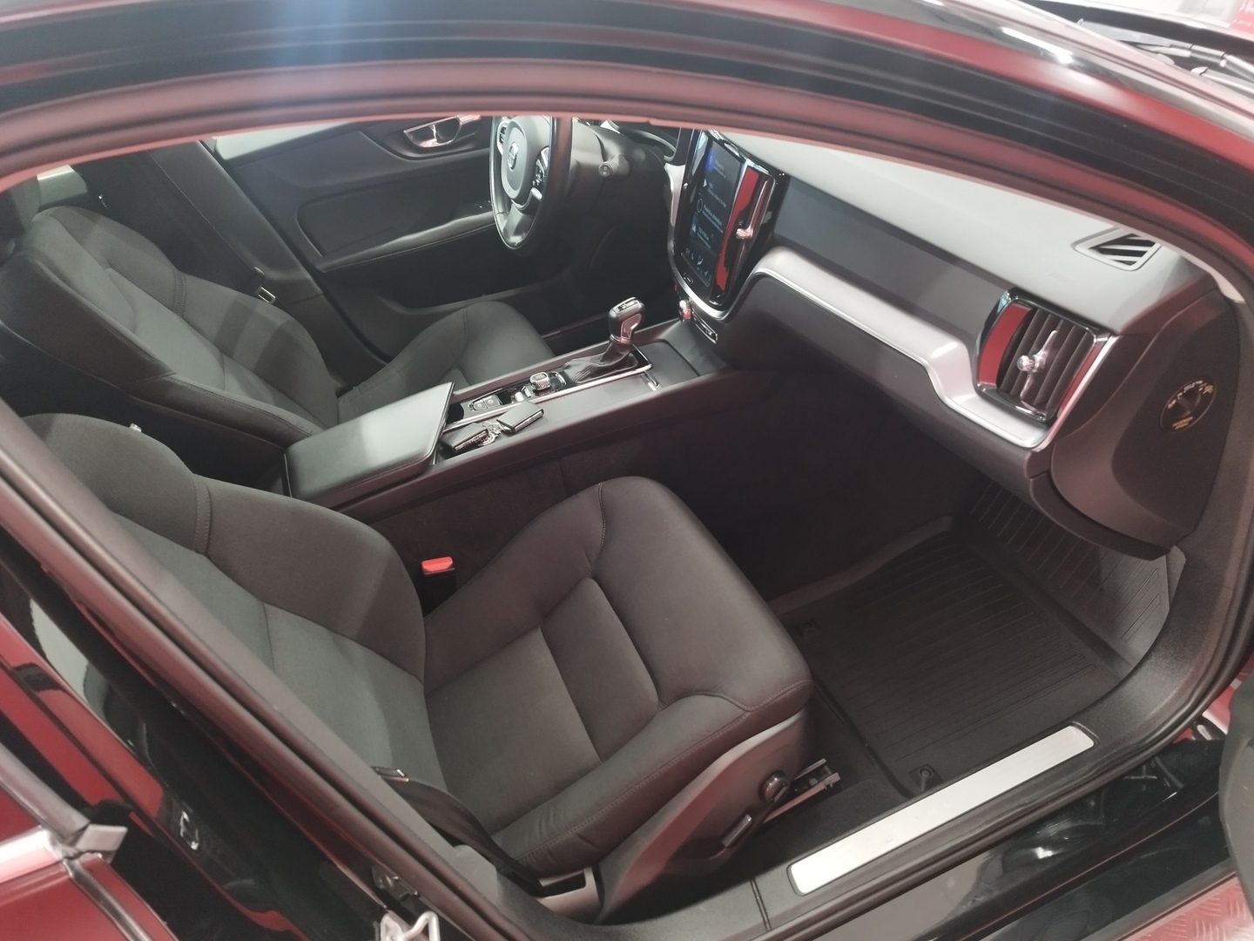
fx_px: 906
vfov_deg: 54.9
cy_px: 470
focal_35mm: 25
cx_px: 627
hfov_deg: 69.4
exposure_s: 1/20
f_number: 1.89
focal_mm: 5.95
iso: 550
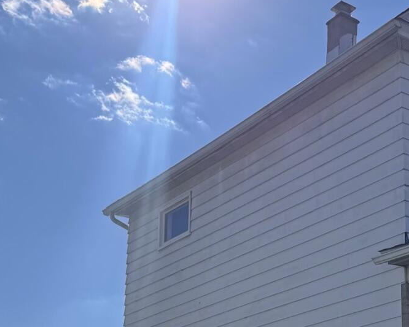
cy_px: 307
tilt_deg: +13.0
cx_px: 372
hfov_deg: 25.5
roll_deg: +1.9
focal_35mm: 72
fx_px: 872
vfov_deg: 20.7
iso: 80
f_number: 1.78
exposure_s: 1/7937
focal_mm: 6.76
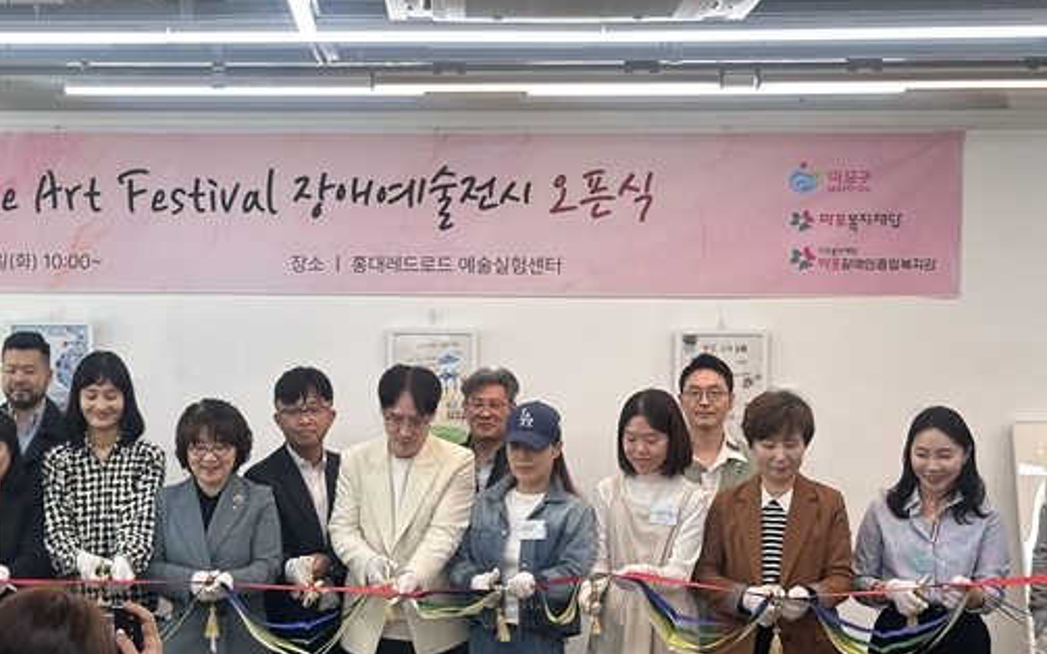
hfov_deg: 25.2
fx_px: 2310
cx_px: 250
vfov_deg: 16.1
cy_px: 367
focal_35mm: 81
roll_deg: -0.2
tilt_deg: -1.0
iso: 50
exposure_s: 1/170
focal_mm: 6.86
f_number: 1.78
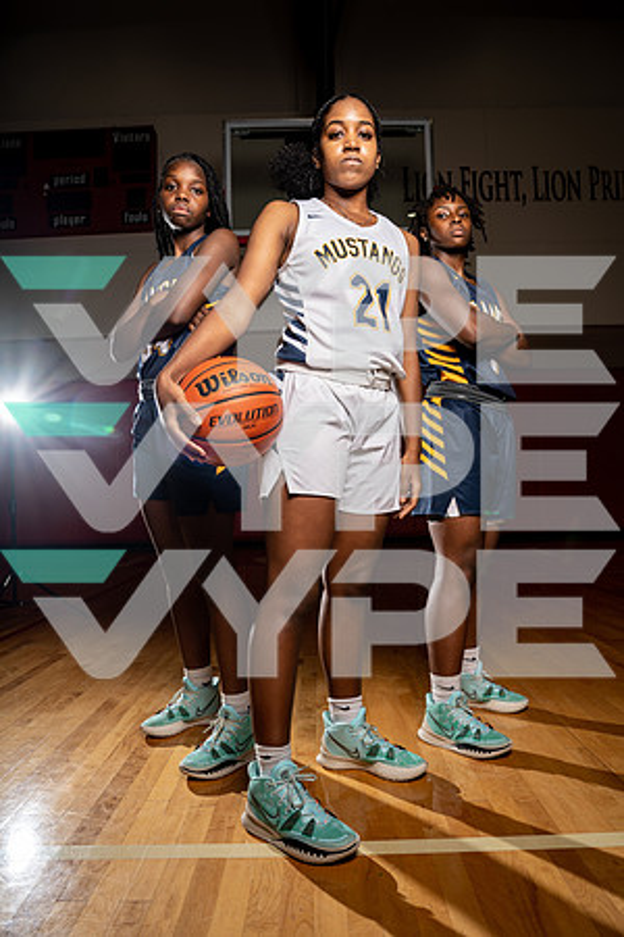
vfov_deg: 73.7
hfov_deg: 53.1
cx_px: 312
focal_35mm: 24
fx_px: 624
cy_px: 468
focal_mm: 24
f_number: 7.1
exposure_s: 1/250
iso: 100
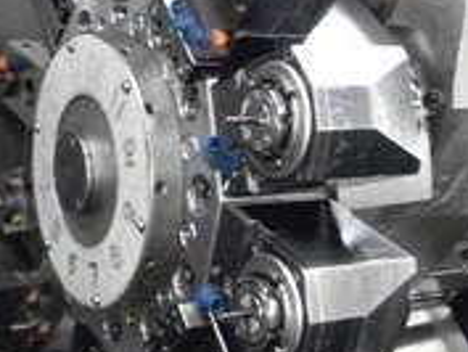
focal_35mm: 79
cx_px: 61
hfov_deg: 24.1
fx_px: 1069
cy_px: 172
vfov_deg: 18.7
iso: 800
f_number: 3.1
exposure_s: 1/30
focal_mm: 6.3
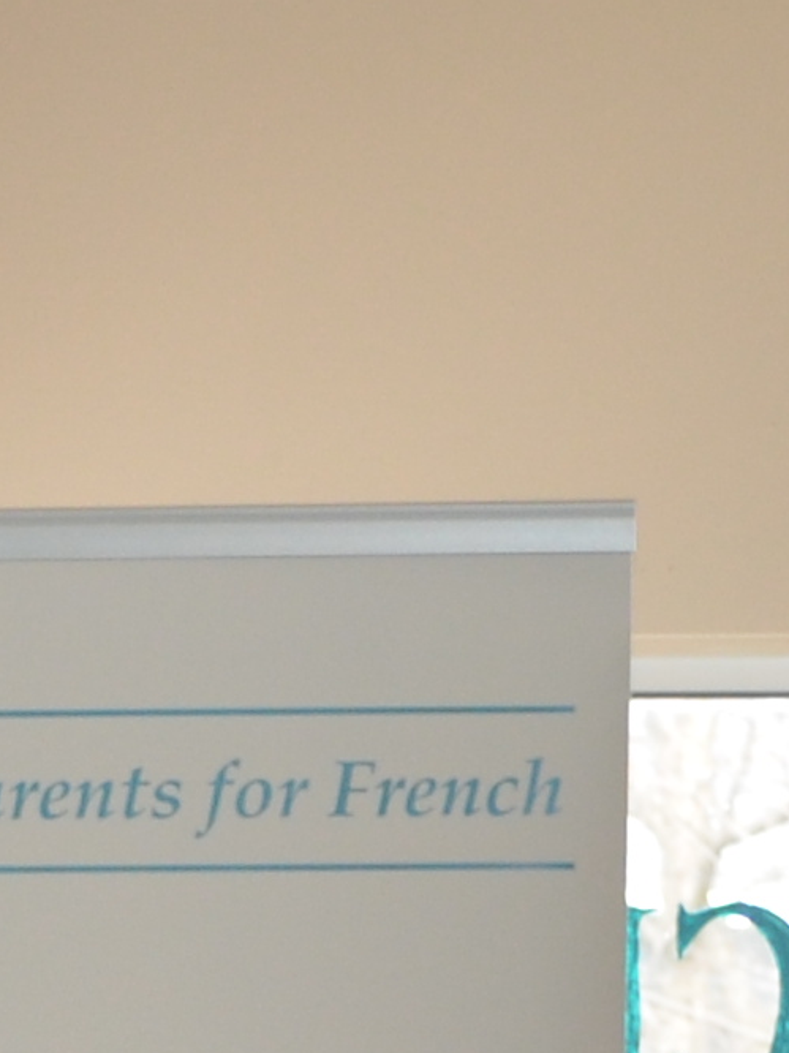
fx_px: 8424
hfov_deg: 5.3
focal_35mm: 277
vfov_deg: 6.9
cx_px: -19
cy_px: 2225
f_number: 4.2
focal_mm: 26
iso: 400
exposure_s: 1/100
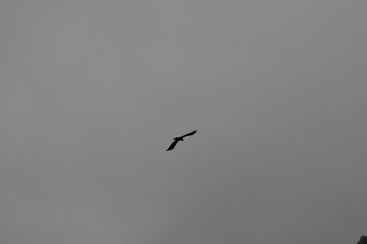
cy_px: 122
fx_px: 840
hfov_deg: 24.6
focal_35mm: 82
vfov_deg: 16.5
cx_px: 184
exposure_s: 1/320
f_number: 9
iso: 200
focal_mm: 55
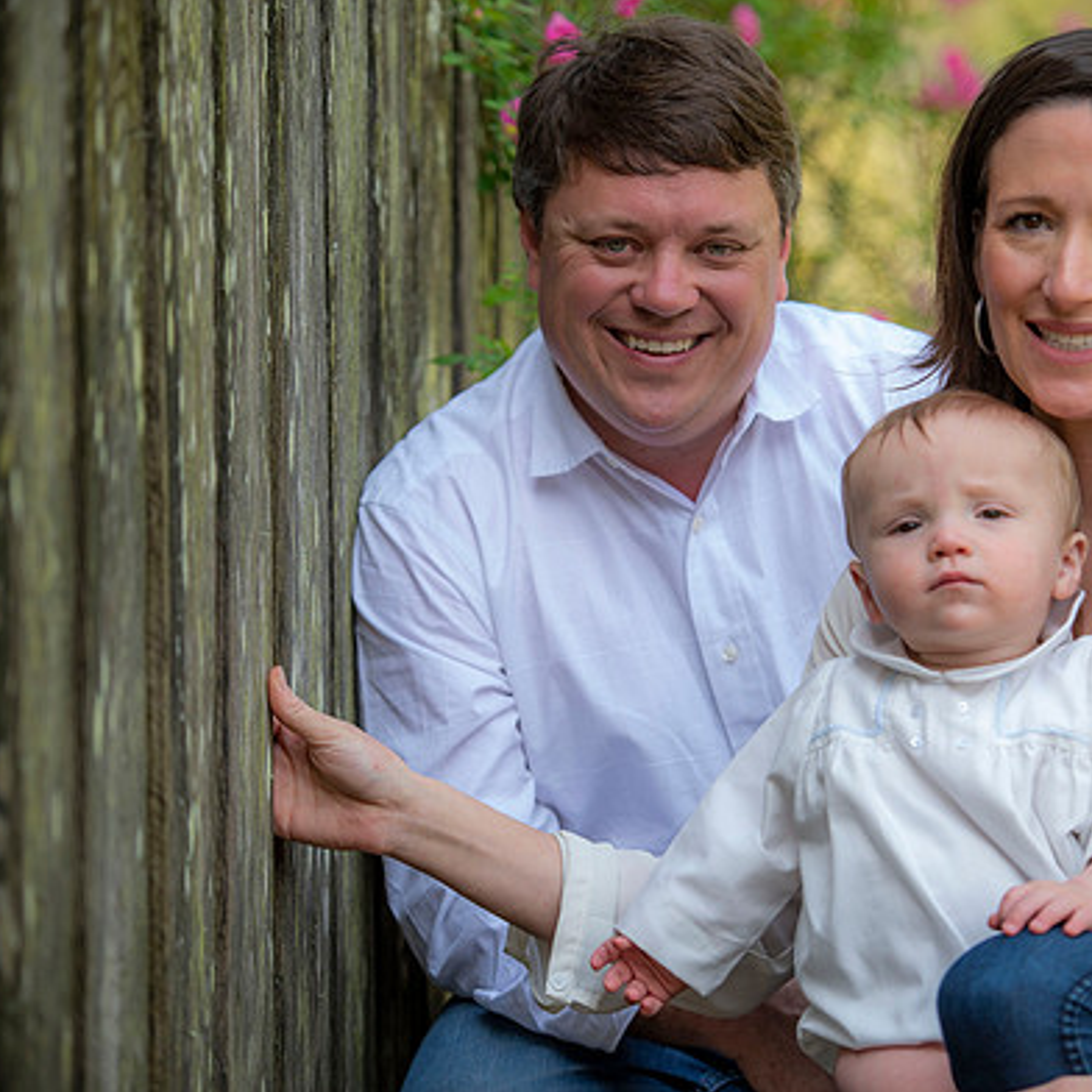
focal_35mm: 176
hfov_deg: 9.9
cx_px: 657
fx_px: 6282
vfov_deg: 9.9
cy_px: 542
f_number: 2.8
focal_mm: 125
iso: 50
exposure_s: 1/250
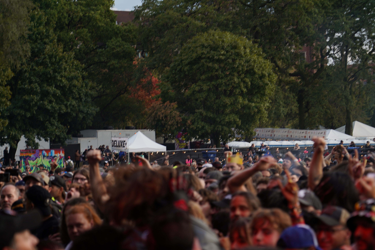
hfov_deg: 16.9
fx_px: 1260
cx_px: 212
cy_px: 152
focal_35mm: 121
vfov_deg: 11.3
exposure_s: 1/125
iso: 100
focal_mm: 96
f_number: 4.5
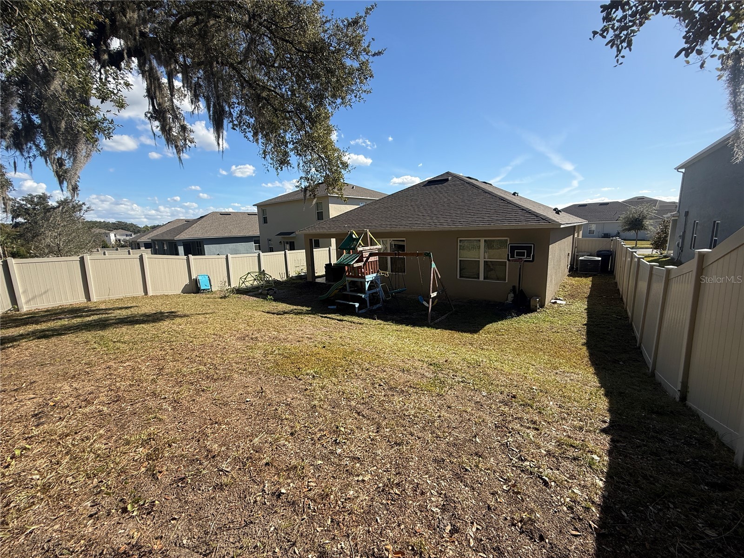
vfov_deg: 85.7
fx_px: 301
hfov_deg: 102.1
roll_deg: +2.1
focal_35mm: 14
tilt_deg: -9.3
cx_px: 372
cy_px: 279
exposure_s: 1/1285
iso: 50
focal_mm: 2.22
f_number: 2.2
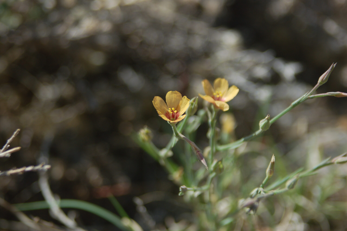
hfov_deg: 14.4
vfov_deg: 9.6
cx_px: 174
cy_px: 116
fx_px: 1372
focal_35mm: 142
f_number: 5.6
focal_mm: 95
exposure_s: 1/500
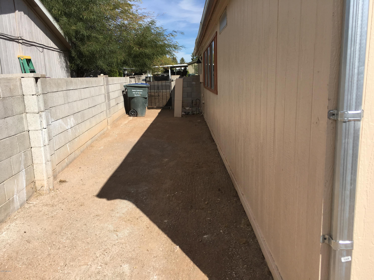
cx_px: 187
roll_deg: +0.4
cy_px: 140
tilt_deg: -11.9
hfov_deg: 61.7
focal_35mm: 29
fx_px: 313
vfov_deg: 48.2
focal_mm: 4.15
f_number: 2.2
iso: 25
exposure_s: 1/1789
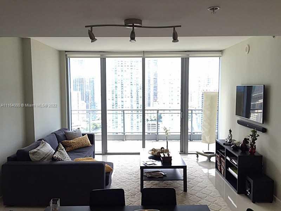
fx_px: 235
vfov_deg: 48.2
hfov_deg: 61.7
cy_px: 106
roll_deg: +0.0
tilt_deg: -5.7
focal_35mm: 29
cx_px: 140
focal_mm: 4.15
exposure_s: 1/120
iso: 40
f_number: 2.2
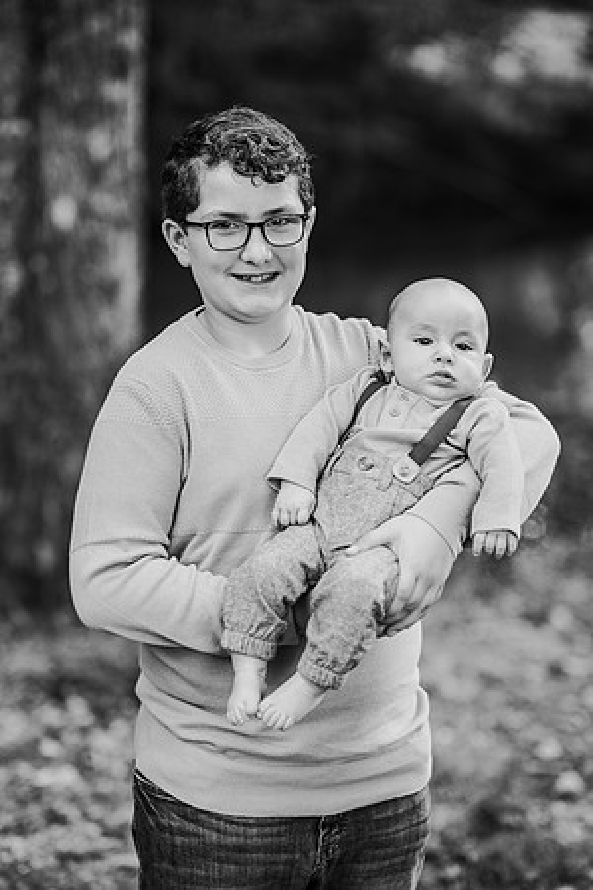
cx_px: 296
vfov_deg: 23.9
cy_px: 445
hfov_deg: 16.1
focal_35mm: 85
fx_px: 2100
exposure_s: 1/200
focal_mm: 85
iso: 125
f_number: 2.2
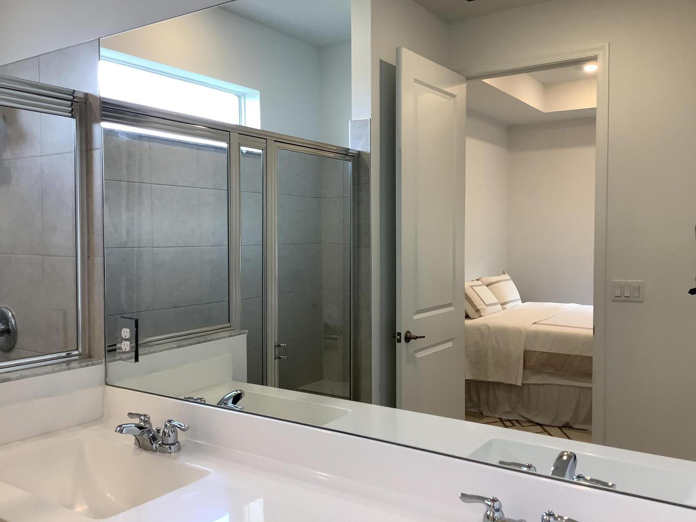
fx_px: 623
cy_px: 261
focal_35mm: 31
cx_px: 348
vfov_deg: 45.4
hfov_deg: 58.4
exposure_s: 1/50
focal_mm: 3.3
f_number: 2.4
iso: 50
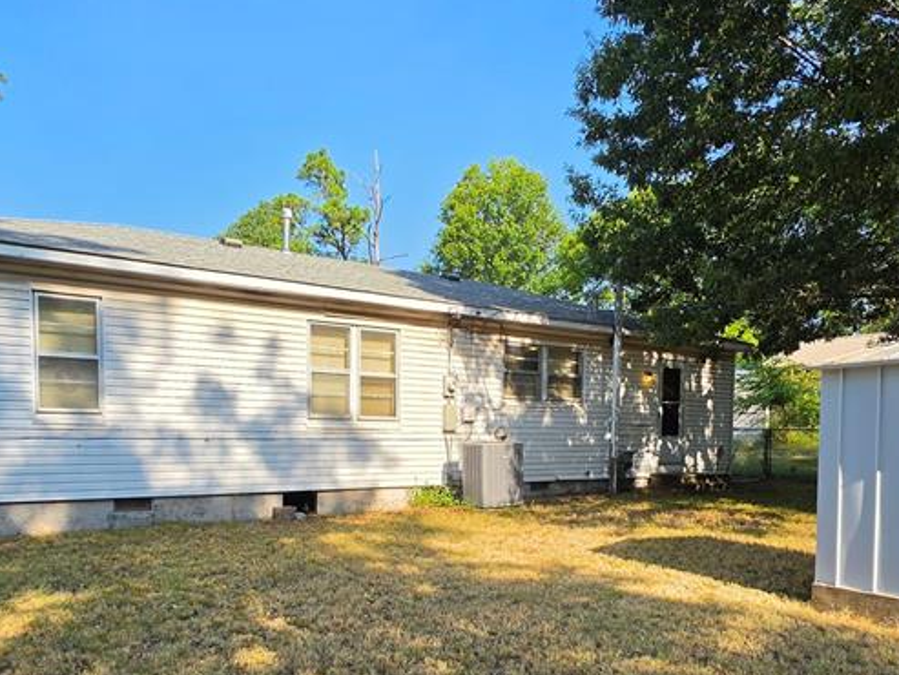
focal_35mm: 27
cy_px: 485
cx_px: 481
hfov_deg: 65.2
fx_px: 701
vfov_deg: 49.8
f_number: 1.9
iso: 32
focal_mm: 2.2
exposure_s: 1/1336
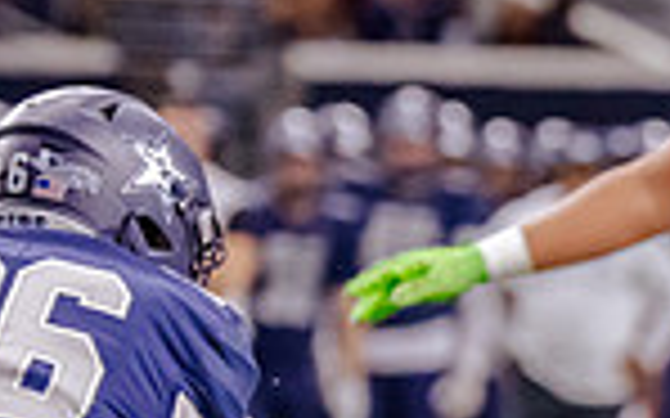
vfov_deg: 1.7
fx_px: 13854
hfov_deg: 2.8
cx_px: 743
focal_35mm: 759
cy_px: 596
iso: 3200
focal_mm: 134
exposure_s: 1/1250
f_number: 2.8
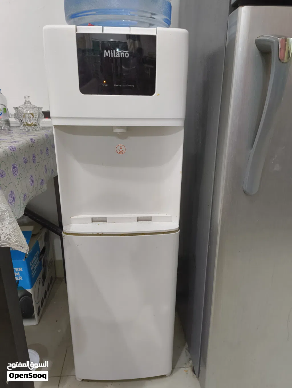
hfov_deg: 56.9
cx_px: 146
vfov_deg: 71.5
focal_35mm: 24
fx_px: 269
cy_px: 194
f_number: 1.87
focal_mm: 5.56
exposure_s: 1/50
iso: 2547
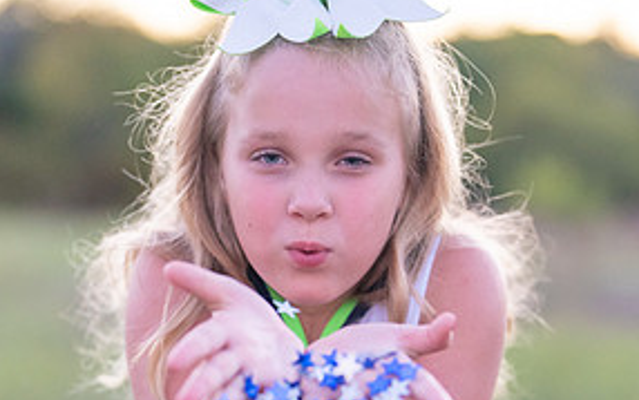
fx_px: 2160
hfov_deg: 16.8
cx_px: 329
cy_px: 309
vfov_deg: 10.6
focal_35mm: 124
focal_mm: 50
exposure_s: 1/1000
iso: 1000
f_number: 1.2
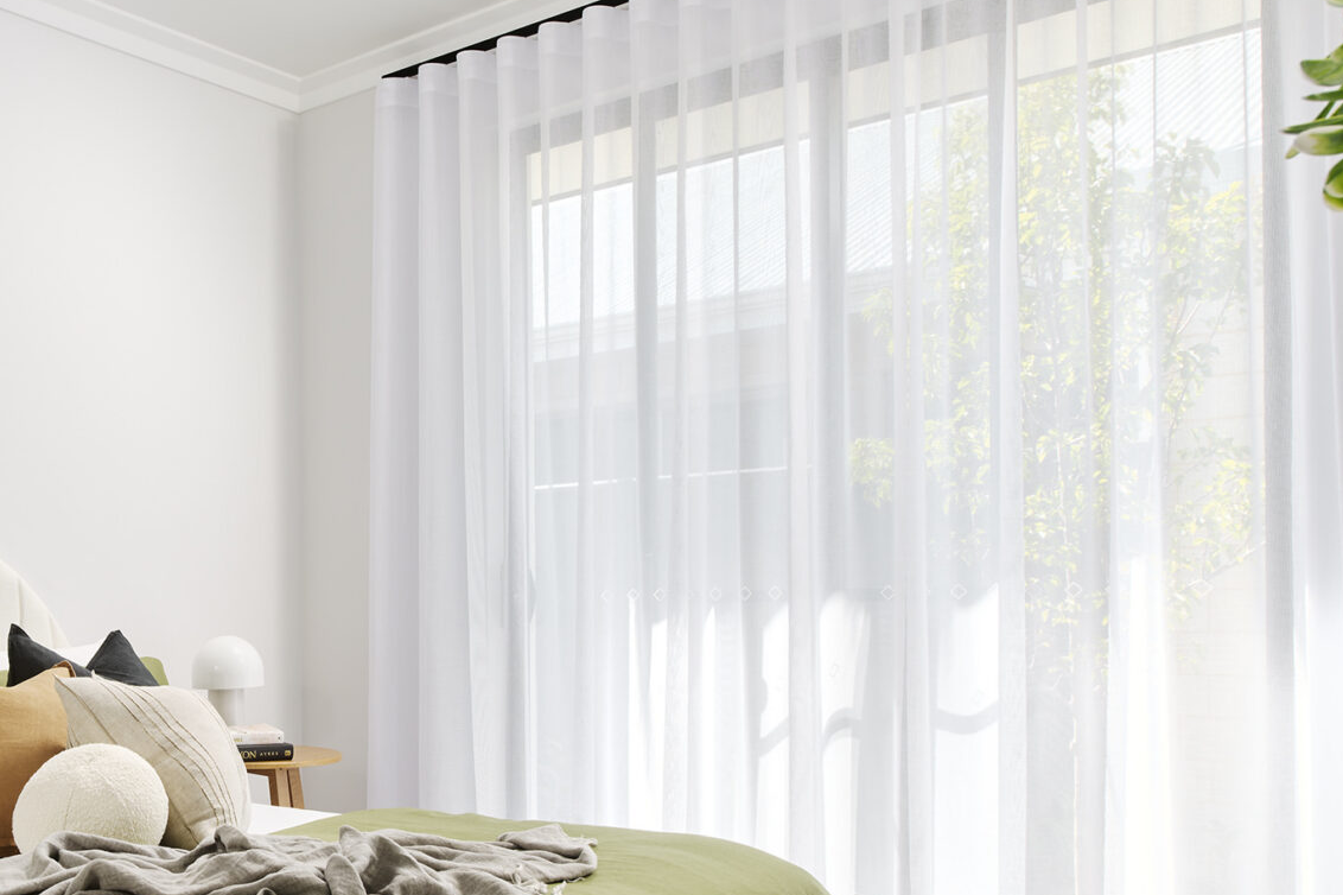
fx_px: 1417
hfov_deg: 46.5
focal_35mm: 38
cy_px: 612
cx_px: 171
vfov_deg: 34.6
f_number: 9.5
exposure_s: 1/30
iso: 160
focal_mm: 21
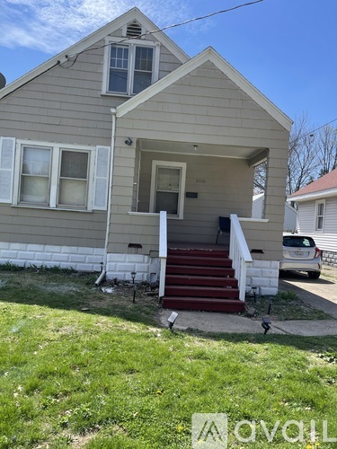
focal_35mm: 26
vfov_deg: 67.3
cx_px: 168
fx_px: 337
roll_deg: -2.4
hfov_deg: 53.1
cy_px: 224
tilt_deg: +0.4
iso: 32
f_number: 1.6
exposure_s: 1/1597
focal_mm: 5.1
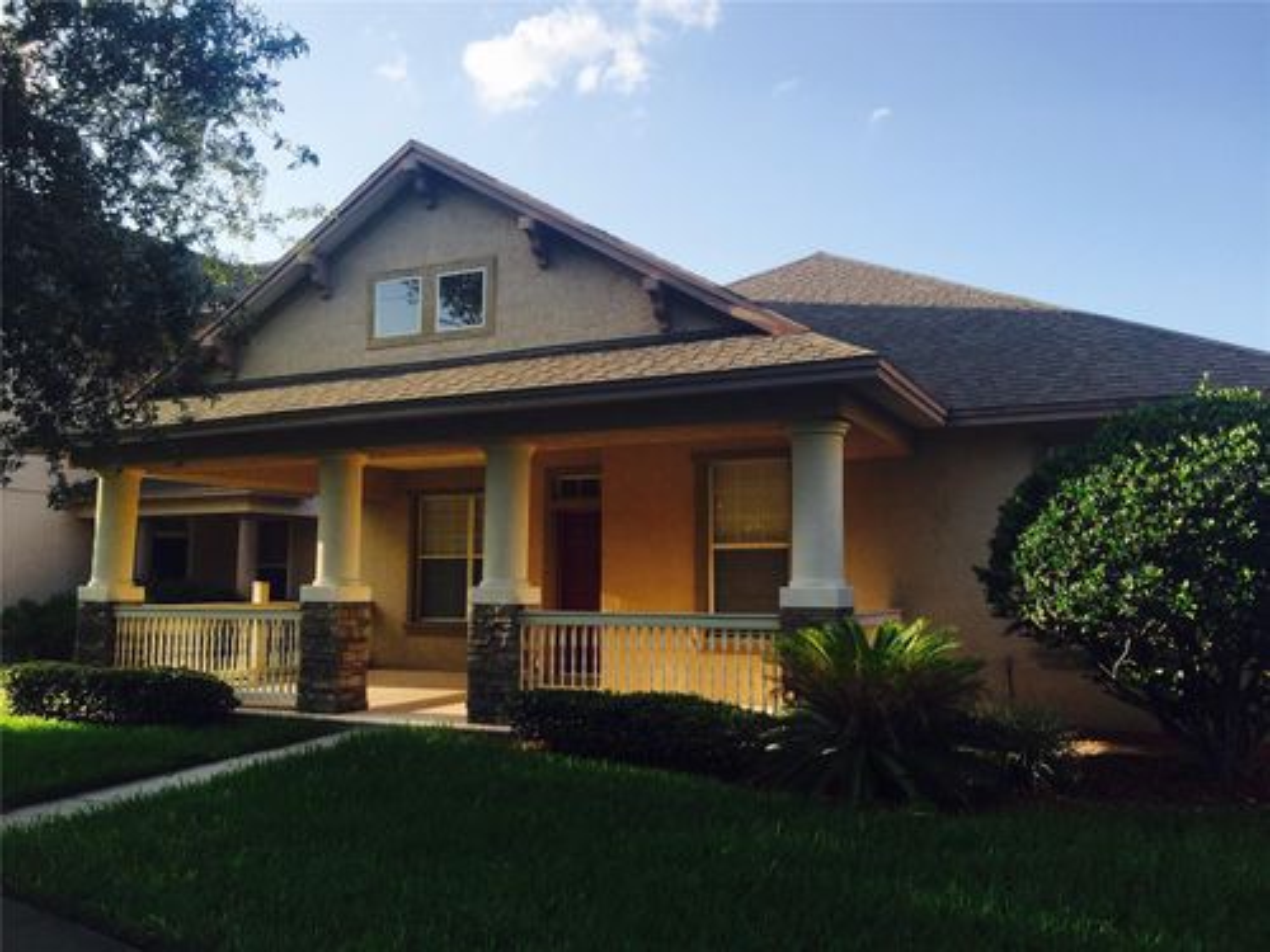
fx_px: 1064
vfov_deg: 48.2
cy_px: 476
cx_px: 635
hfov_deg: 61.7
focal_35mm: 29
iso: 32
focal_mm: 4.15
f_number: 2.2
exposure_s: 1/746
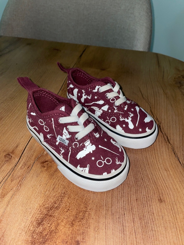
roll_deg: -1.7
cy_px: 122
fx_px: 184
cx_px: 92
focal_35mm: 26
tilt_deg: -42.6
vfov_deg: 67.3
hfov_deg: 53.1
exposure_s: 1/33
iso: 40
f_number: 1.6
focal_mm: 4.2
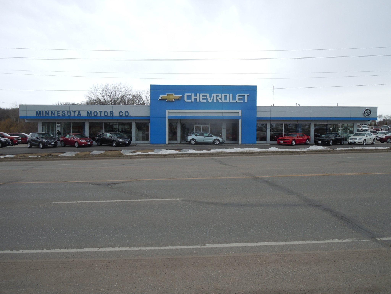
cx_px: 196
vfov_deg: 42.9
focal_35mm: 33
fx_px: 373
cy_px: 147
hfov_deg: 55.4
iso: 100
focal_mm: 5.9
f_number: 4
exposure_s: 1/640
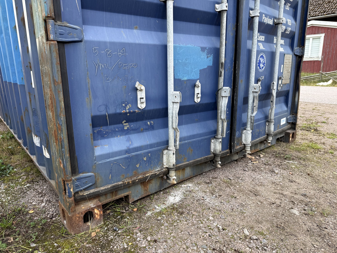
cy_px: 126
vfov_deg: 56.8
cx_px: 168
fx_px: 234
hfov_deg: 71.6
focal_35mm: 24
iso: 80
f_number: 1.78
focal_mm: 6.76
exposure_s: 1/319
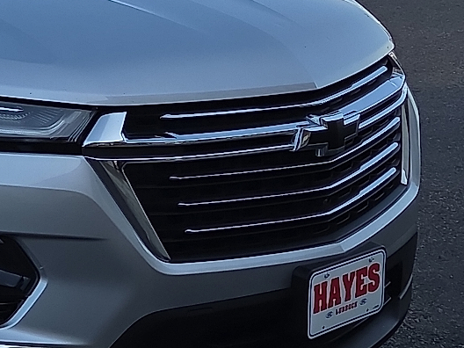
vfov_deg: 13.9
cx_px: -202
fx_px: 1421
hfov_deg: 17.0
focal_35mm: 106
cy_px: 66
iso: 25
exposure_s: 1/833
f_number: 1.8
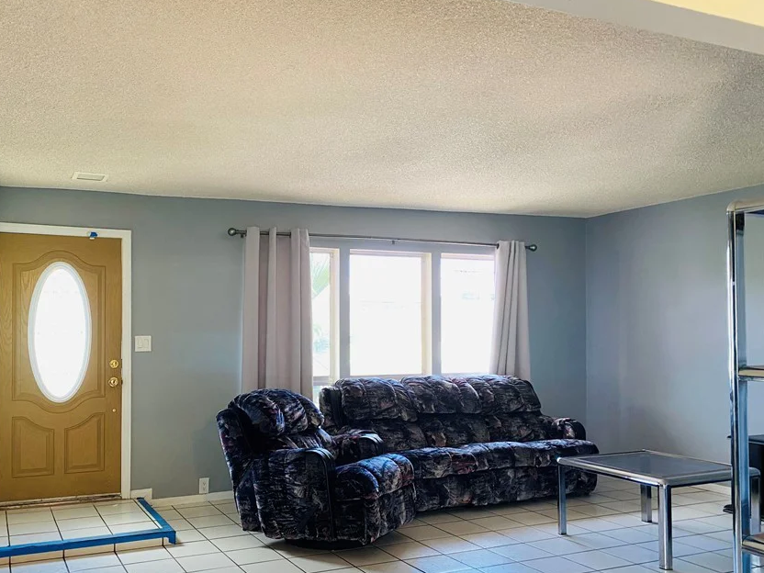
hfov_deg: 56.3
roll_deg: -0.5
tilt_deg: +2.0
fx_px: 706
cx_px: 298
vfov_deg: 44.1
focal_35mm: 32
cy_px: 312
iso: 200
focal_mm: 4.25
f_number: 1.8
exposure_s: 1/60
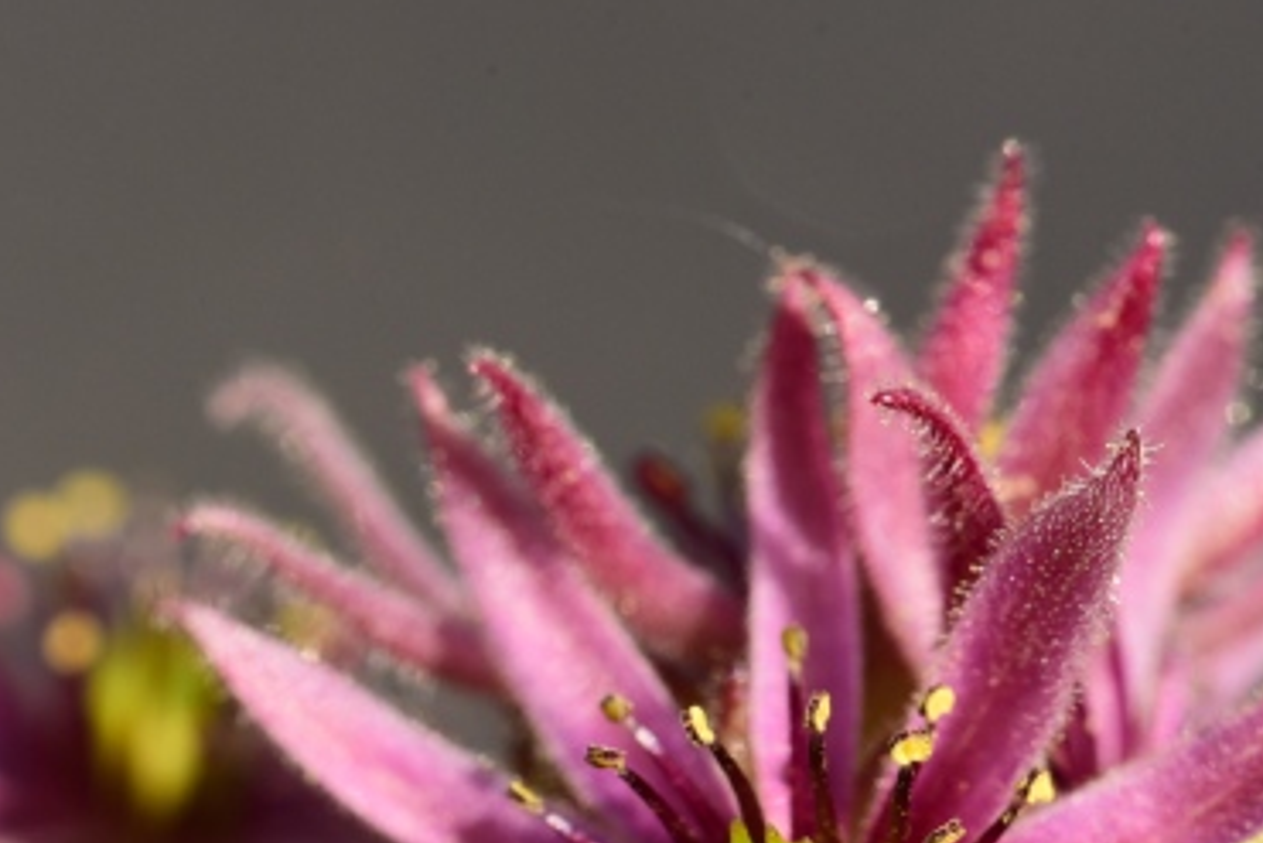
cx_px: 263
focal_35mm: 227
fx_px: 7967
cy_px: 744
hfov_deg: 9.0
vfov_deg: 6.0
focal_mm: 105
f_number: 22
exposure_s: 1/320
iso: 640
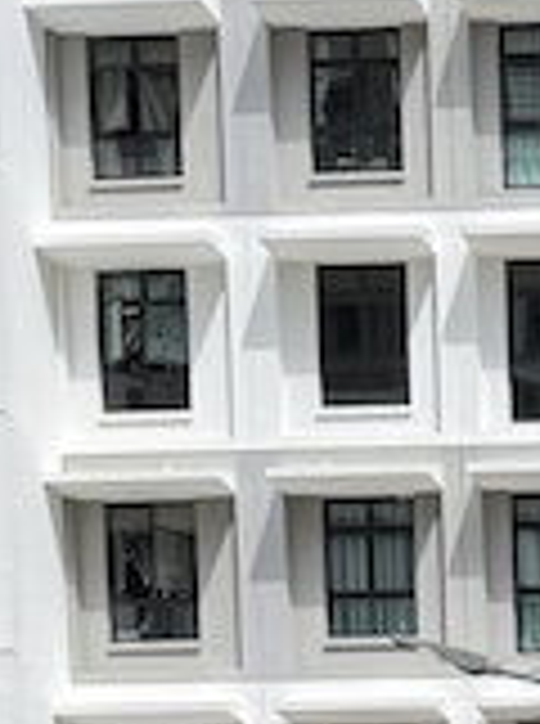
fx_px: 3195
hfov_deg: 8.8
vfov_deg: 10.7
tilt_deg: -4.9
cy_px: 1839
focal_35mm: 153
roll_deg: -1.6
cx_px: 1274
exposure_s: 1/1139
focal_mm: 6.76
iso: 100
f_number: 1.78
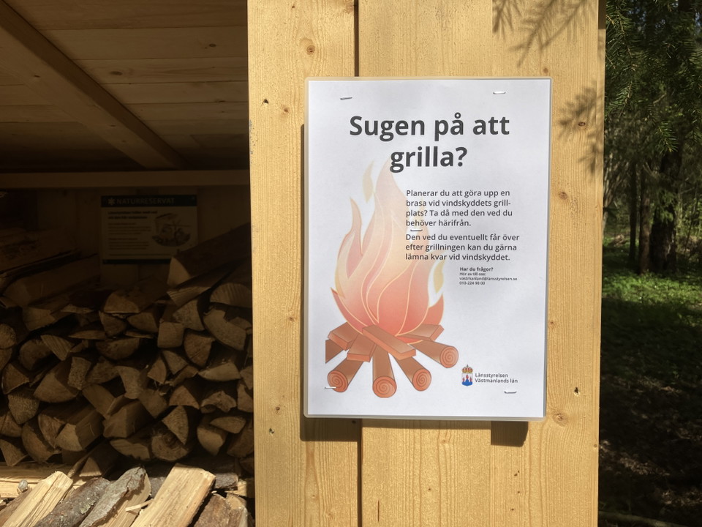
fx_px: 568
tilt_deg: -4.7
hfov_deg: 63.4
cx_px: 351
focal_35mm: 28
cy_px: 264
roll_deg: +1.0
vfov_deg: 49.7
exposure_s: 1/3745
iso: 32
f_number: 1.8
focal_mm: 3.99
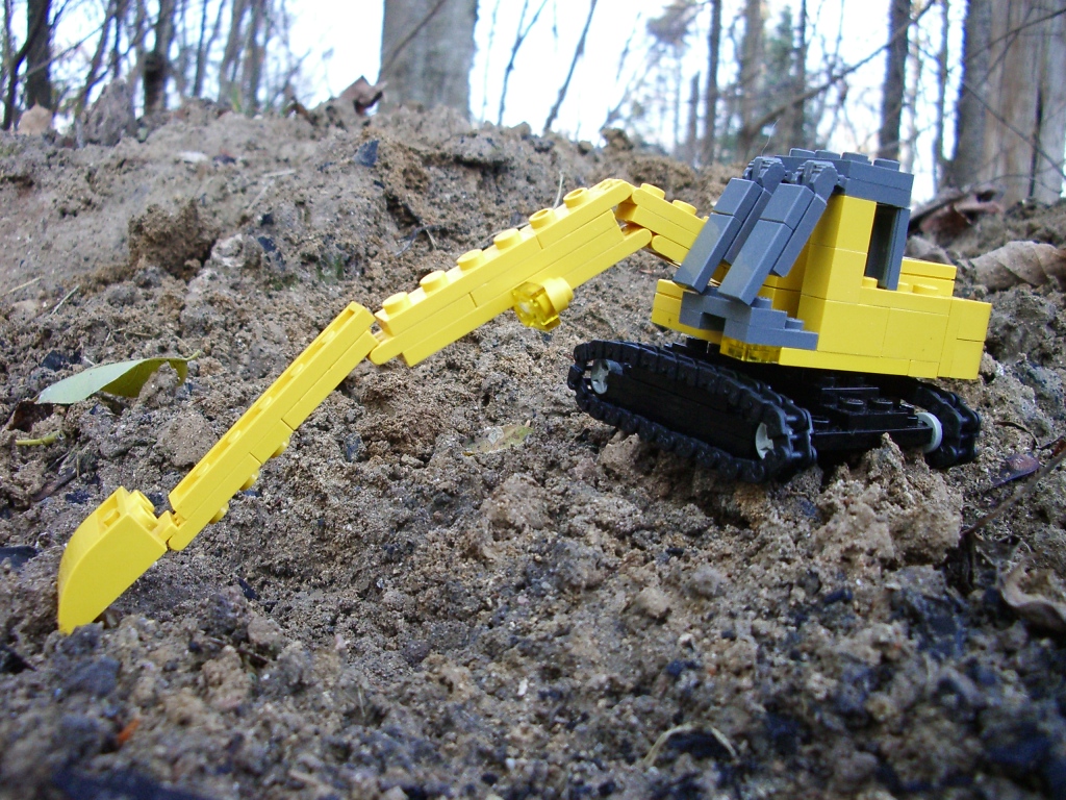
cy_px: 400
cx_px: 533
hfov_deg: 52.6
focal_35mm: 35
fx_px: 1078
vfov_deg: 40.7
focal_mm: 5.8
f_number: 2.6
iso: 200
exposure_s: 1/100
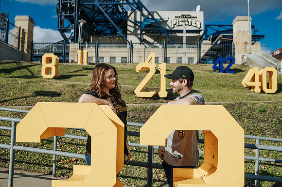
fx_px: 280
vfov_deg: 37.1
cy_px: 92
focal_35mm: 36
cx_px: 144
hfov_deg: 53.5
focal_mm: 35
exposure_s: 1/1600
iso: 100
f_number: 3.5
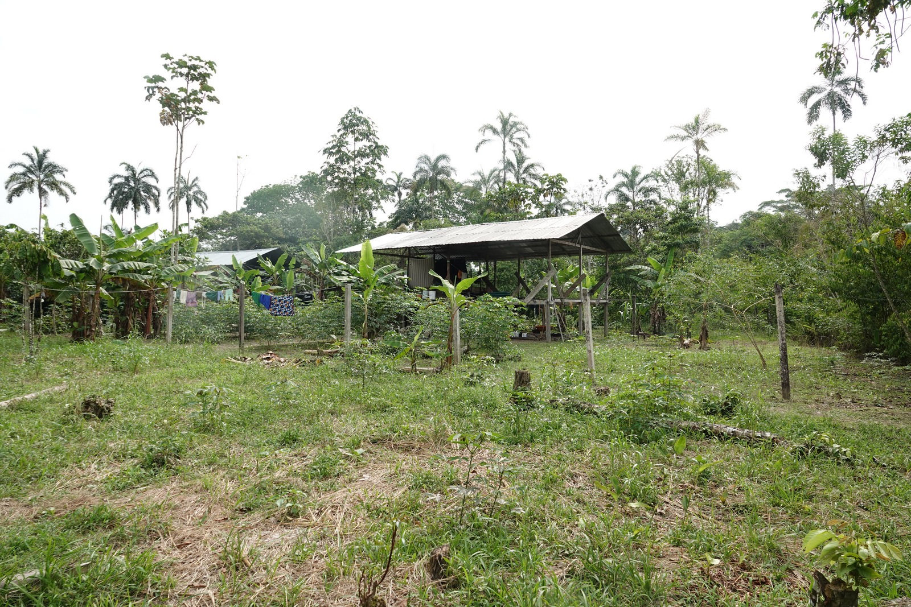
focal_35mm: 24
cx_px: 456
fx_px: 607
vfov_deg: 53.1
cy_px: 304
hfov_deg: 73.7
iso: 100
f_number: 4
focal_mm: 8.8
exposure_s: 1/125
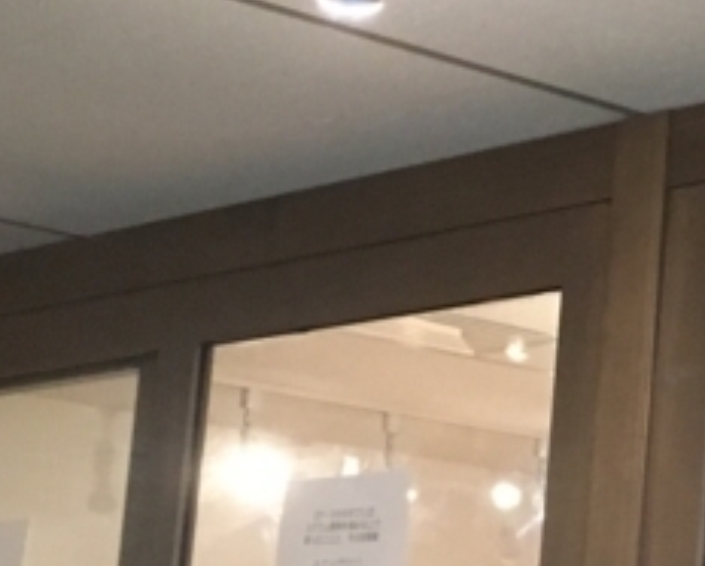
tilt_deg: +10.7
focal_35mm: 125
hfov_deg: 14.1
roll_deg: -2.5
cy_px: 377
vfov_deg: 12.3
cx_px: 1140
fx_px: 2610
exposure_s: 1/15
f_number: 2.2
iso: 200
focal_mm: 4.15
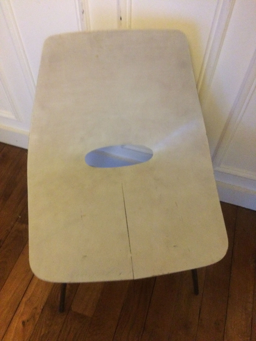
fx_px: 286
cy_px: 170
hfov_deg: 48.2
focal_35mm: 29
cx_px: 128
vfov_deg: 61.7
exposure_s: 1/17
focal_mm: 4.15
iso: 640
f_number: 2.2
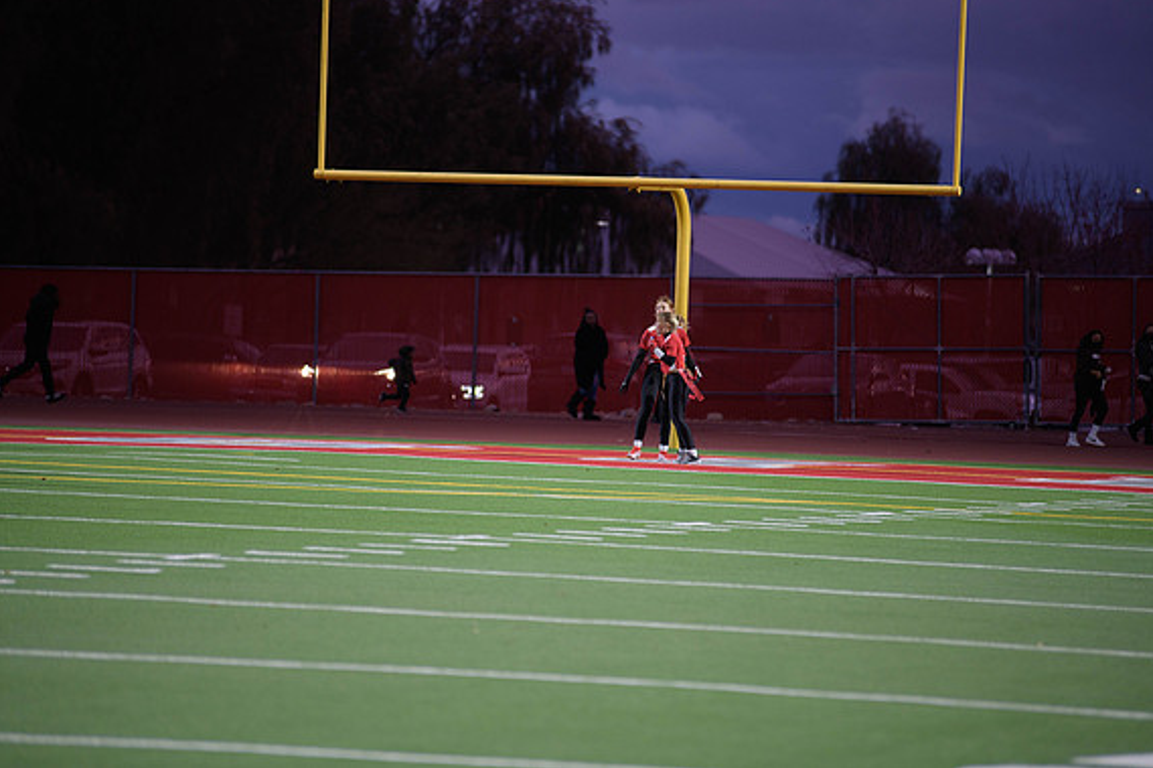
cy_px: 378
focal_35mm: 204
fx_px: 6531
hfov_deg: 10.1
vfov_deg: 6.7
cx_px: 582
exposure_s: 1/200
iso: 1000
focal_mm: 200
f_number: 2.8
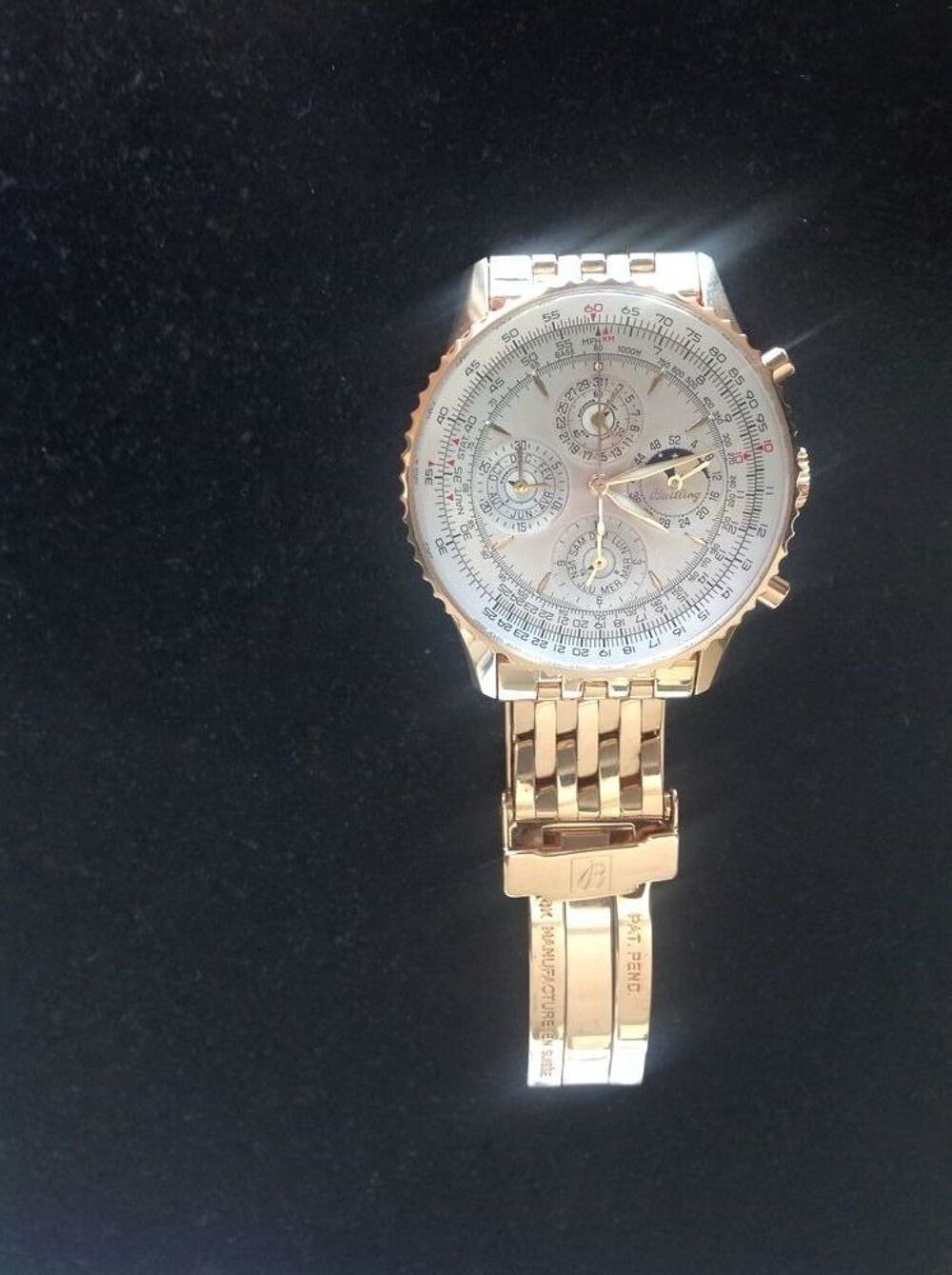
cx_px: 476
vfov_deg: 52.7
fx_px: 1287
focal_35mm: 35
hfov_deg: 40.6
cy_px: 638
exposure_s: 1/15
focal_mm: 4.28
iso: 125
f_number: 2.4
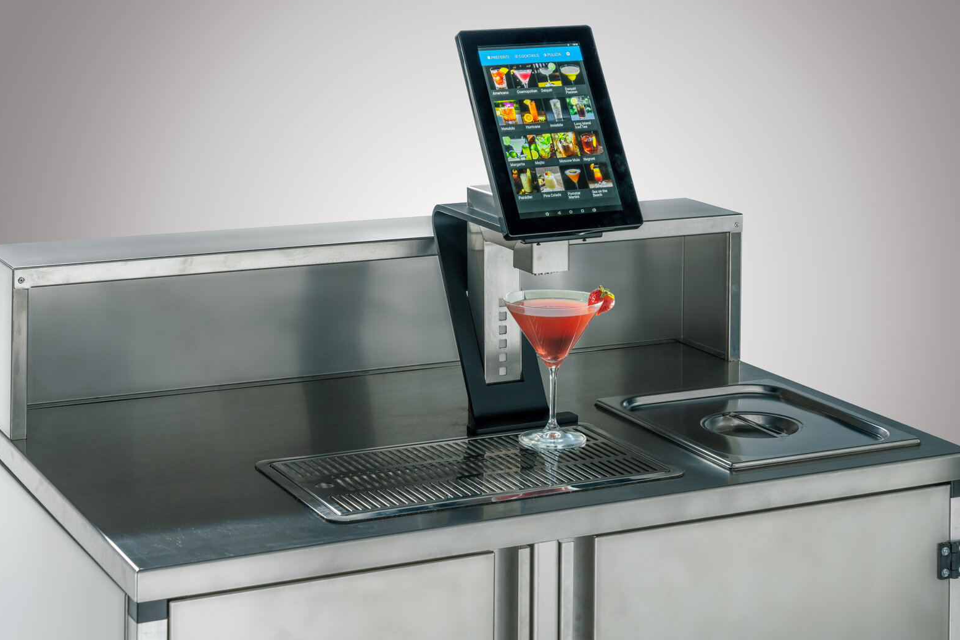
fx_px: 2160
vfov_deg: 16.9
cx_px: 508
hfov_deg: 25.1
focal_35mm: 81
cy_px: 301
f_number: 10
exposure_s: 1/1.25
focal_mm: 70
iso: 100
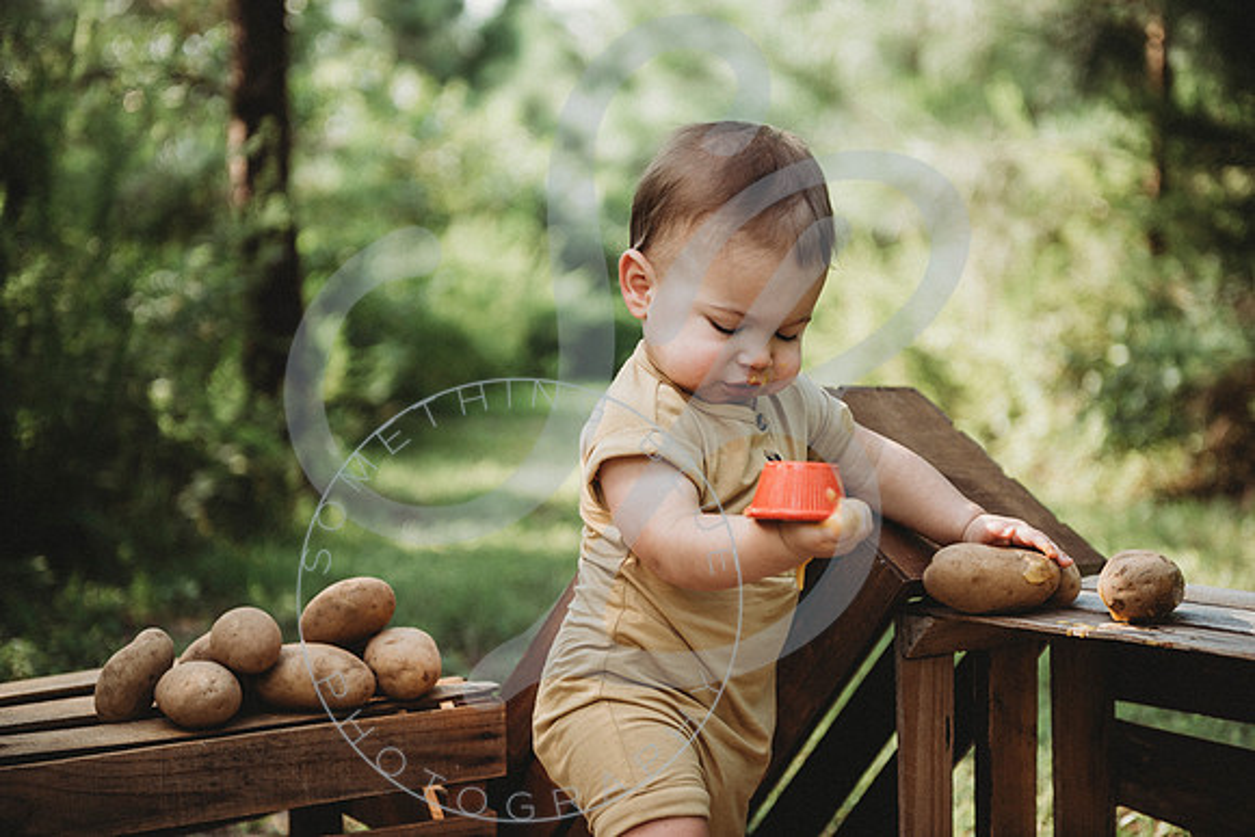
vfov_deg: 19.5
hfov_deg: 28.8
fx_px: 2441
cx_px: 628
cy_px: 418
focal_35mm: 70
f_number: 2.8
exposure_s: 1/320
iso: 100
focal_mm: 70
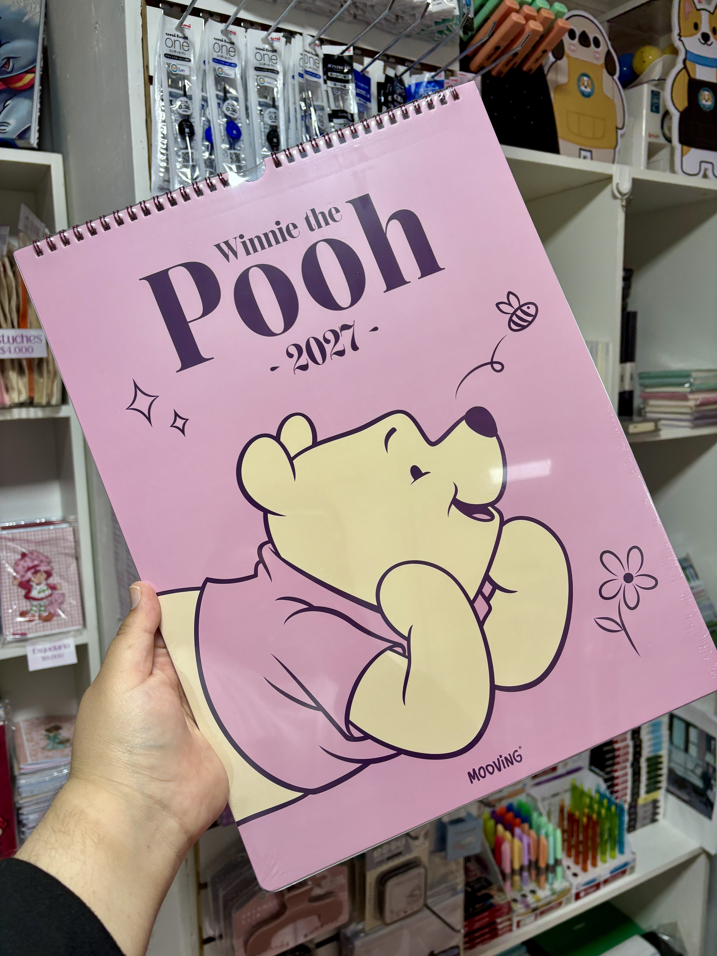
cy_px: 478
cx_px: 358
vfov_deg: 67.3
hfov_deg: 53.1
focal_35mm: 26
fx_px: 718
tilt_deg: -8.8
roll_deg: +0.3
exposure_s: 1/100
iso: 100
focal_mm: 5.96
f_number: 1.6
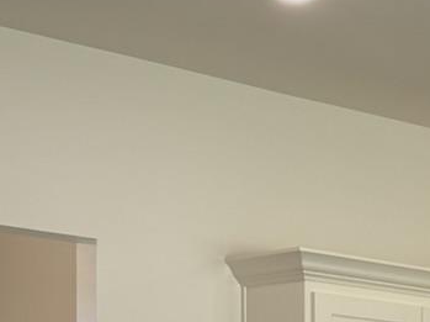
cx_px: 700
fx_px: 1750
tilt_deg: -0.2
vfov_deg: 10.0
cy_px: 540
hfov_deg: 13.0
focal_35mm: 141
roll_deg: +0.6
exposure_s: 1/189
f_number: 1.78
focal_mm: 6.76
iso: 100
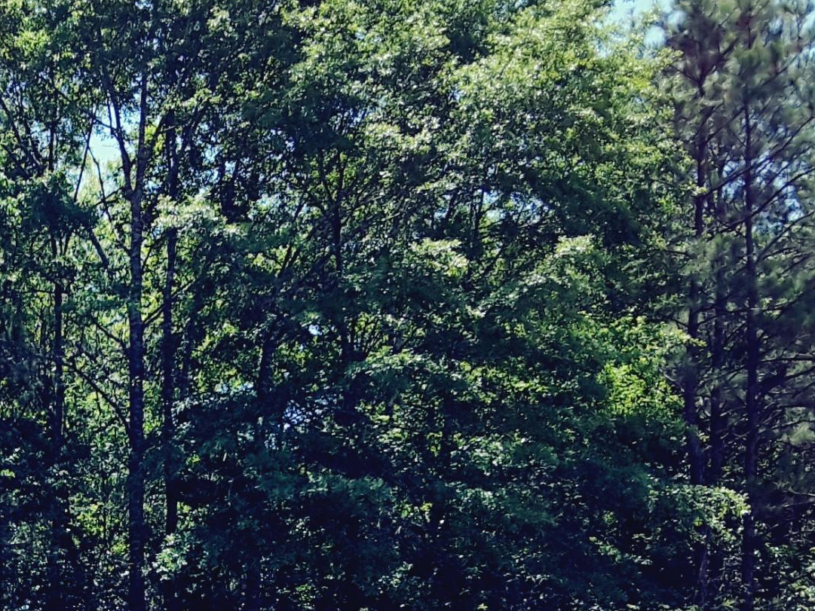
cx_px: -132
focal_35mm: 86
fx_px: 2025
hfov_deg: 21.3
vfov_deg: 16.3
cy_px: 777
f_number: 1.9
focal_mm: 2.9
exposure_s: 1/762
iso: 40
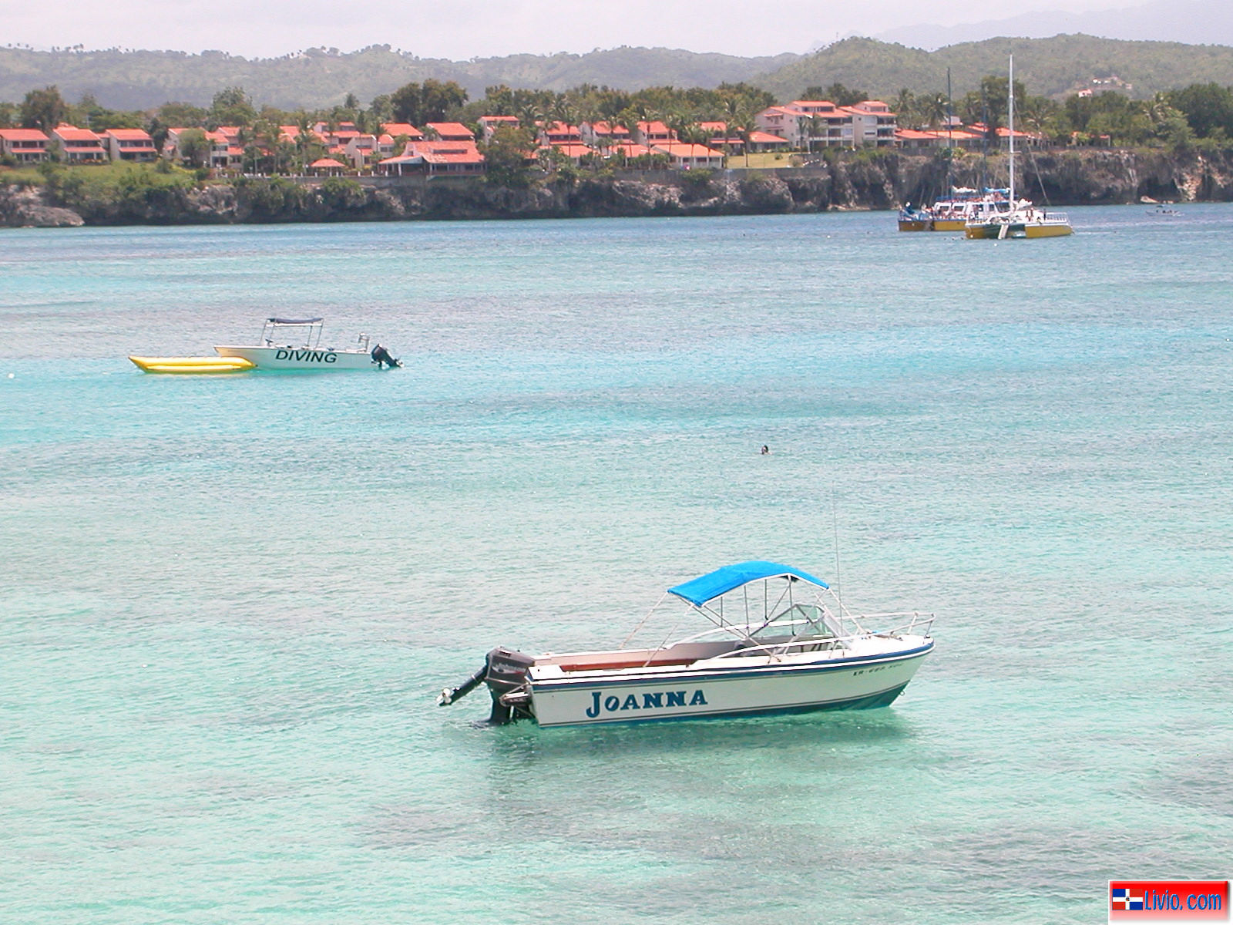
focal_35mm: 111
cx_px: 616
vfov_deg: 13.3
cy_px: 462
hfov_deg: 17.7
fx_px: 3954
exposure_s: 1/467
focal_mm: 16.8
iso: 100
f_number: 4.8
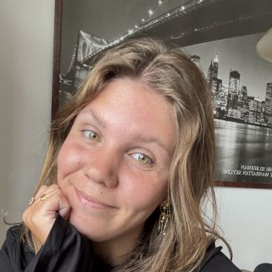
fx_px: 338
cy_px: 217
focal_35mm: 38
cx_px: 114
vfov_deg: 42.0
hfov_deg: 43.7
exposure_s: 1/60
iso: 250
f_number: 1.9
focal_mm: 2.69
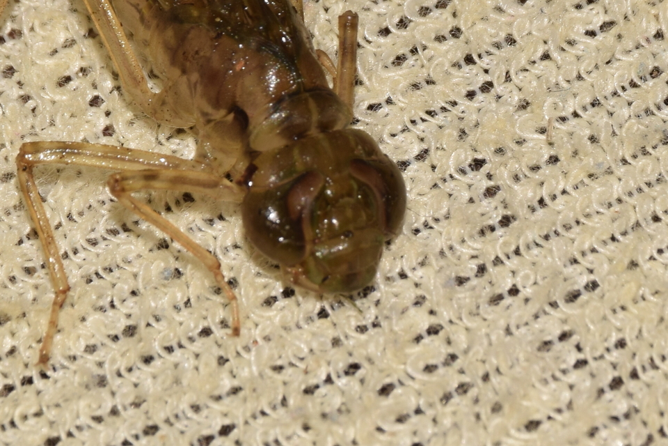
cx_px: 334
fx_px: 3896
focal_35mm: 210
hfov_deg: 9.8
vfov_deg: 6.5
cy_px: 223
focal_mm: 140
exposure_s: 1/200
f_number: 16
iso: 100
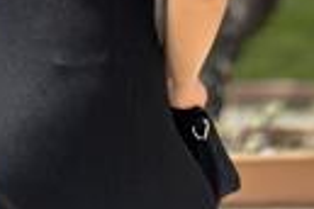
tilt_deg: -4.6
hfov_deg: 12.8
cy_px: -276
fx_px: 1395
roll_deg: -0.8
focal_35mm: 160
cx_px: 73
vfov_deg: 8.0
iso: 100
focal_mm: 6.86
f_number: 1.78
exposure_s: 1/2809
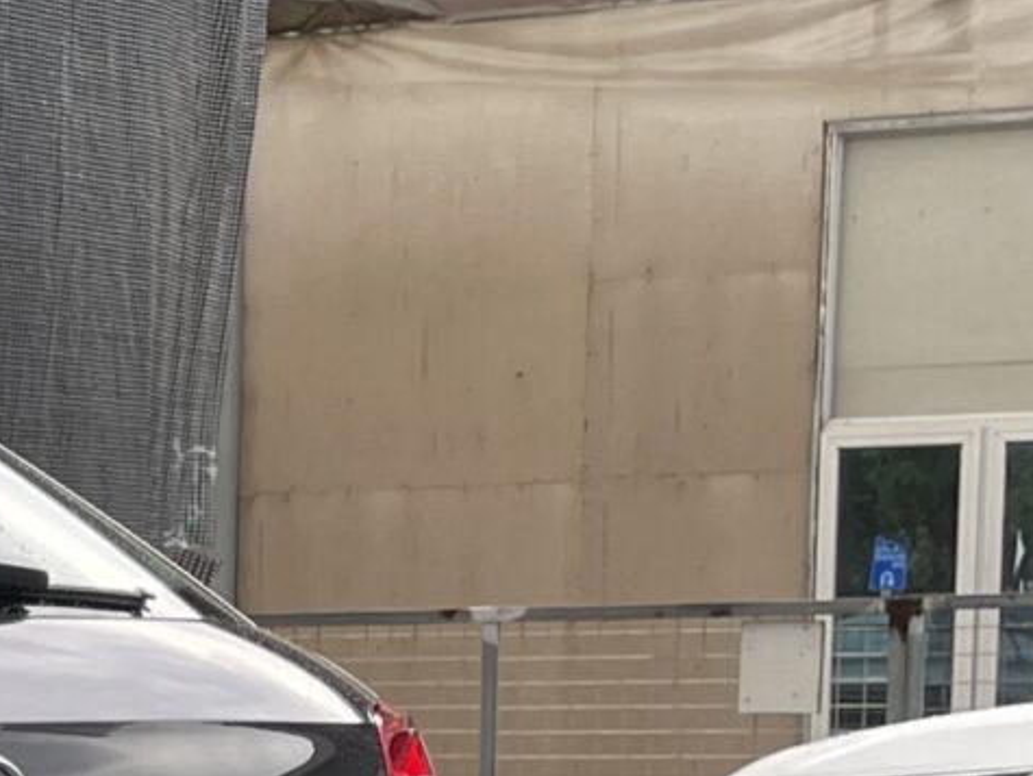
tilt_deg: -6.1
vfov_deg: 10.3
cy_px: 1111
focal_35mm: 140
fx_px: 4181
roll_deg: +0.9
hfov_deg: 12.1
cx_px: -1207
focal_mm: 4.2
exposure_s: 1/145
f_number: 1.6
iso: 32
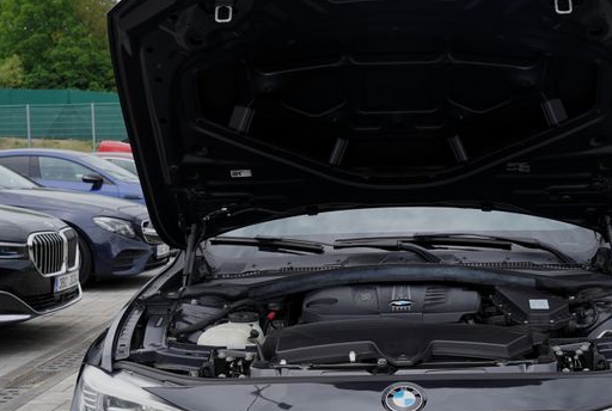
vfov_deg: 23.3
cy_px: 309
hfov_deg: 34.1
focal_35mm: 58
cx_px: 406
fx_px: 988
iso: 100
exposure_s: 1/125
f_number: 5.6
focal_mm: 29
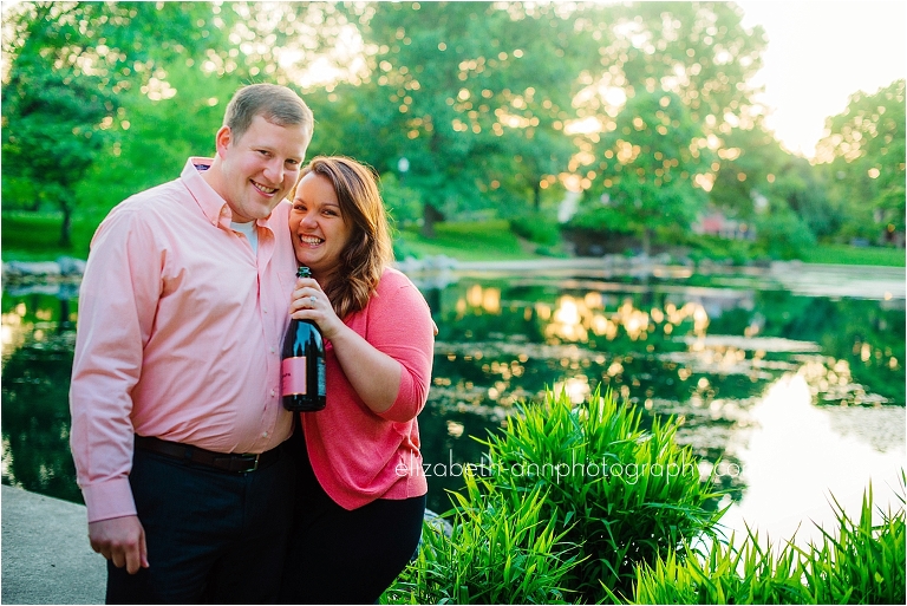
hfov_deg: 39.6
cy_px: 303
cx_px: 454
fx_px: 1260
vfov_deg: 27.0
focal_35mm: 50
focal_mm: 50
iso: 500
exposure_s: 1/200
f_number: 2.5
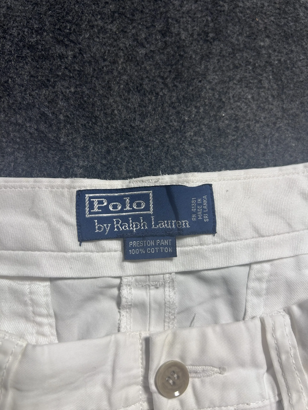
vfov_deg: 67.3
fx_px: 308
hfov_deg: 53.1
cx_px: 154
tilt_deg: -51.1
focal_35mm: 26
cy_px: 205
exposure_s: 1/50
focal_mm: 5.7
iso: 80
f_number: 1.5
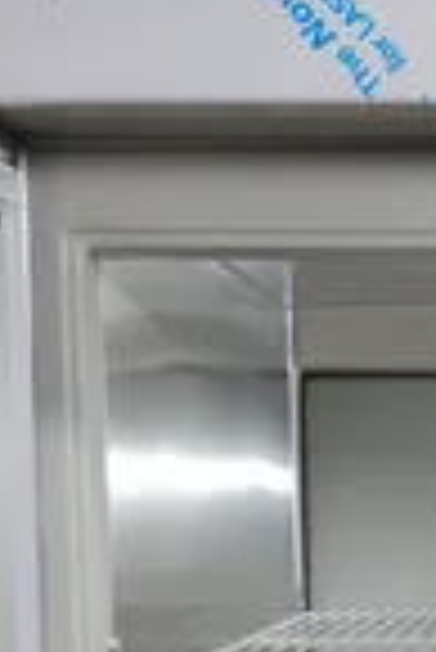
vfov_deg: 23.8
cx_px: 560
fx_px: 1450
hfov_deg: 16.2
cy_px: 706
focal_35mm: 80
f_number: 7.1
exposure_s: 1/30
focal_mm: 10.83
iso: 3200
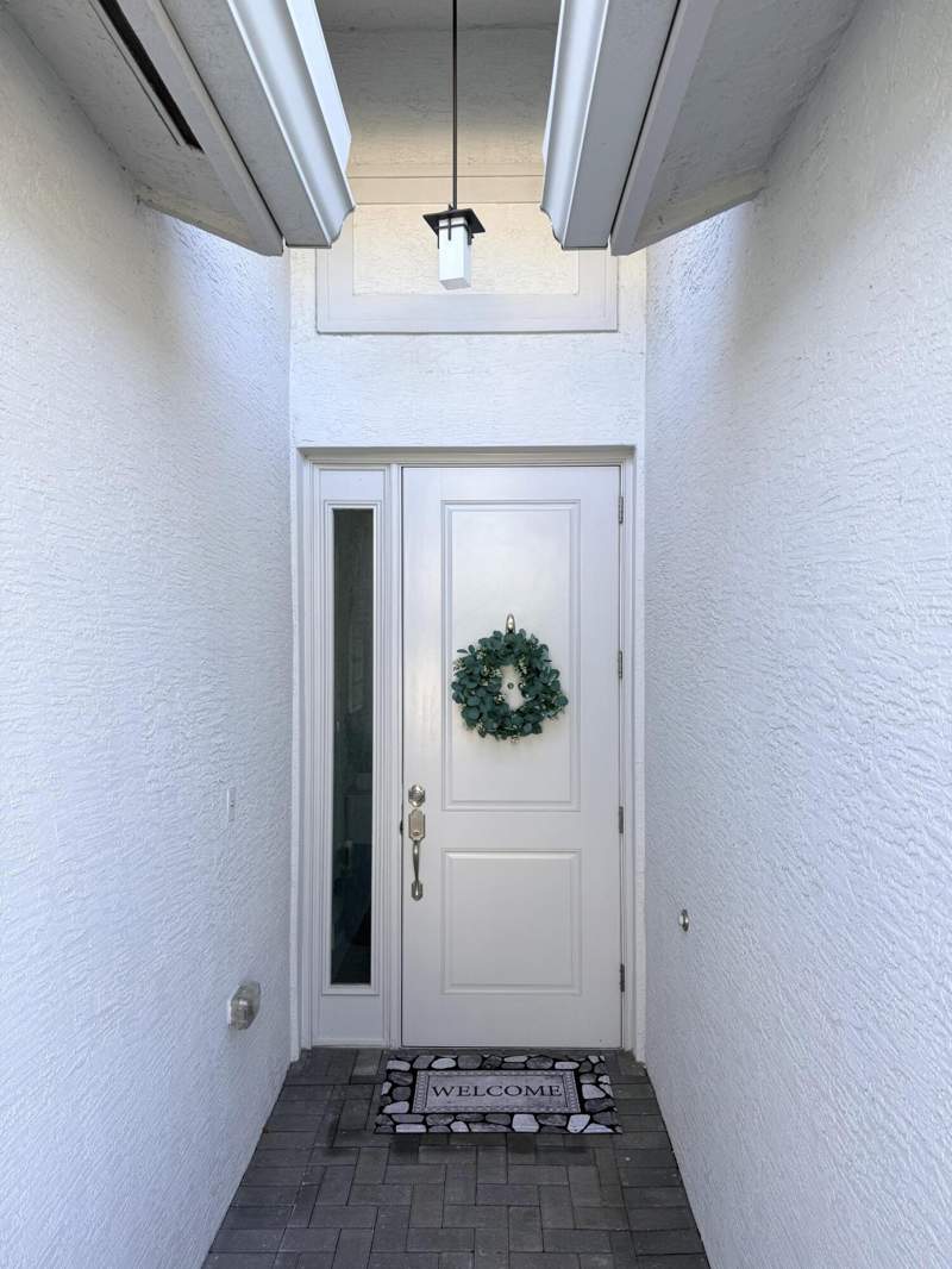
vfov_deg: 71.6
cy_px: 634
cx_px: 476
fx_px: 880
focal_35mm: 24
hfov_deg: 56.8
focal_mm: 6.76
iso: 64
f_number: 1.78
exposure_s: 1/126
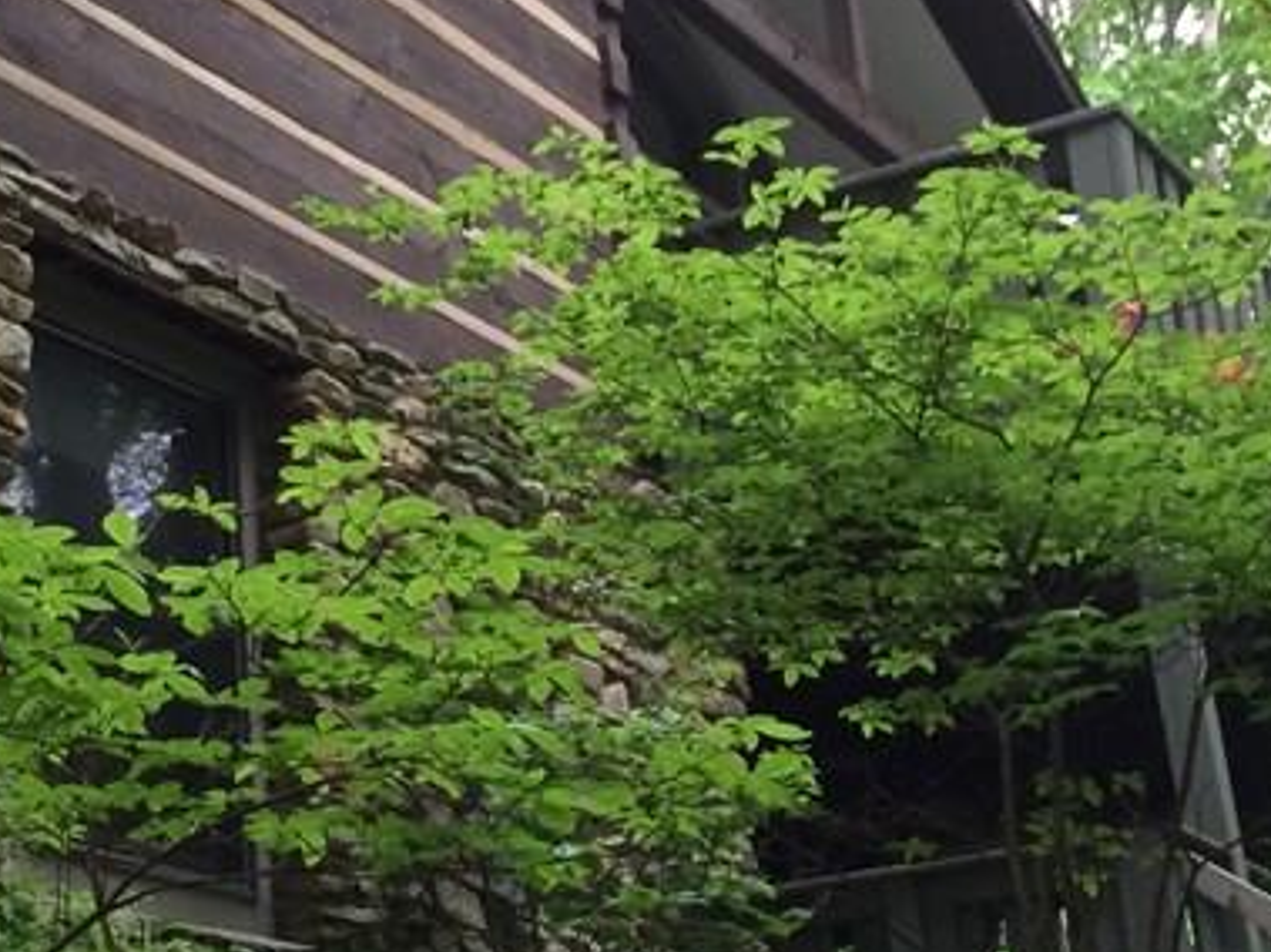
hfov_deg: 24.0
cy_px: 302
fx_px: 2973
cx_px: 382
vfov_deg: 18.1
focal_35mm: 81
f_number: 2.2
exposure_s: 1/30
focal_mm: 4.12
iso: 64
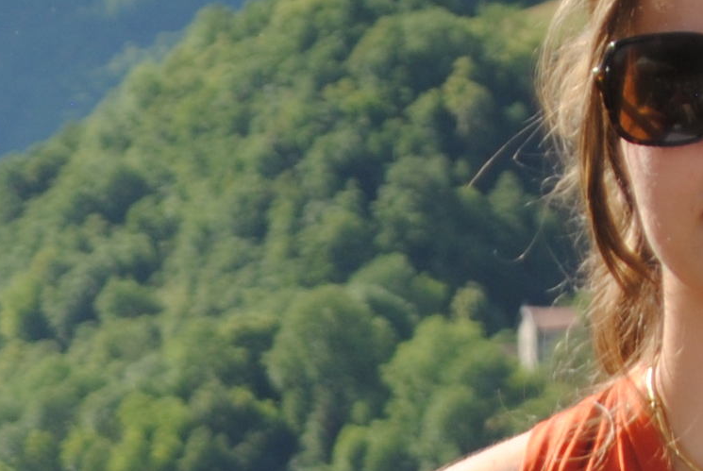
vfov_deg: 3.2
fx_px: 8381
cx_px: -443
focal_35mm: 429
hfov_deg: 4.8
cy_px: 1011
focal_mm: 55
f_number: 6.3
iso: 100
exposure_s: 1/200
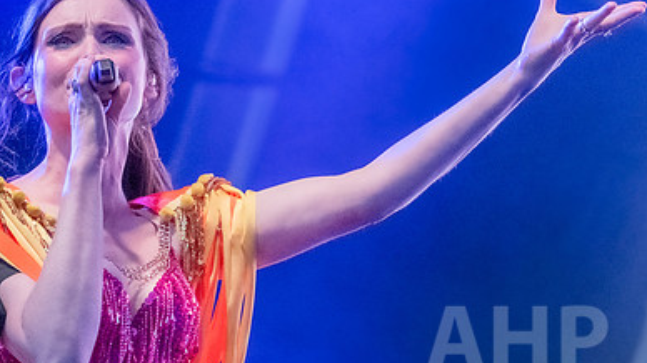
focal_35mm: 252
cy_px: 109
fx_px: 4322
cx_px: 130
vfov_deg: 4.8
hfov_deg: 8.5
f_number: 4.5
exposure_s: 1/800
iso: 4000
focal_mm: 110
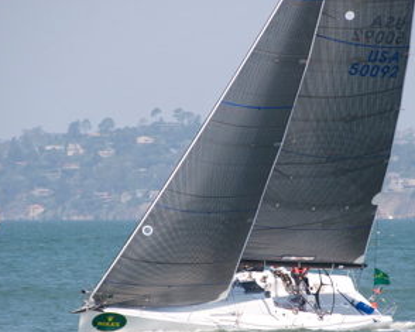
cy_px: 190
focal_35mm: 483
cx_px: 252
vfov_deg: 3.2
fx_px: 5930
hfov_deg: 4.0
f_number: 5.6
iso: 320
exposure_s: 1/1000
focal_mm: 200
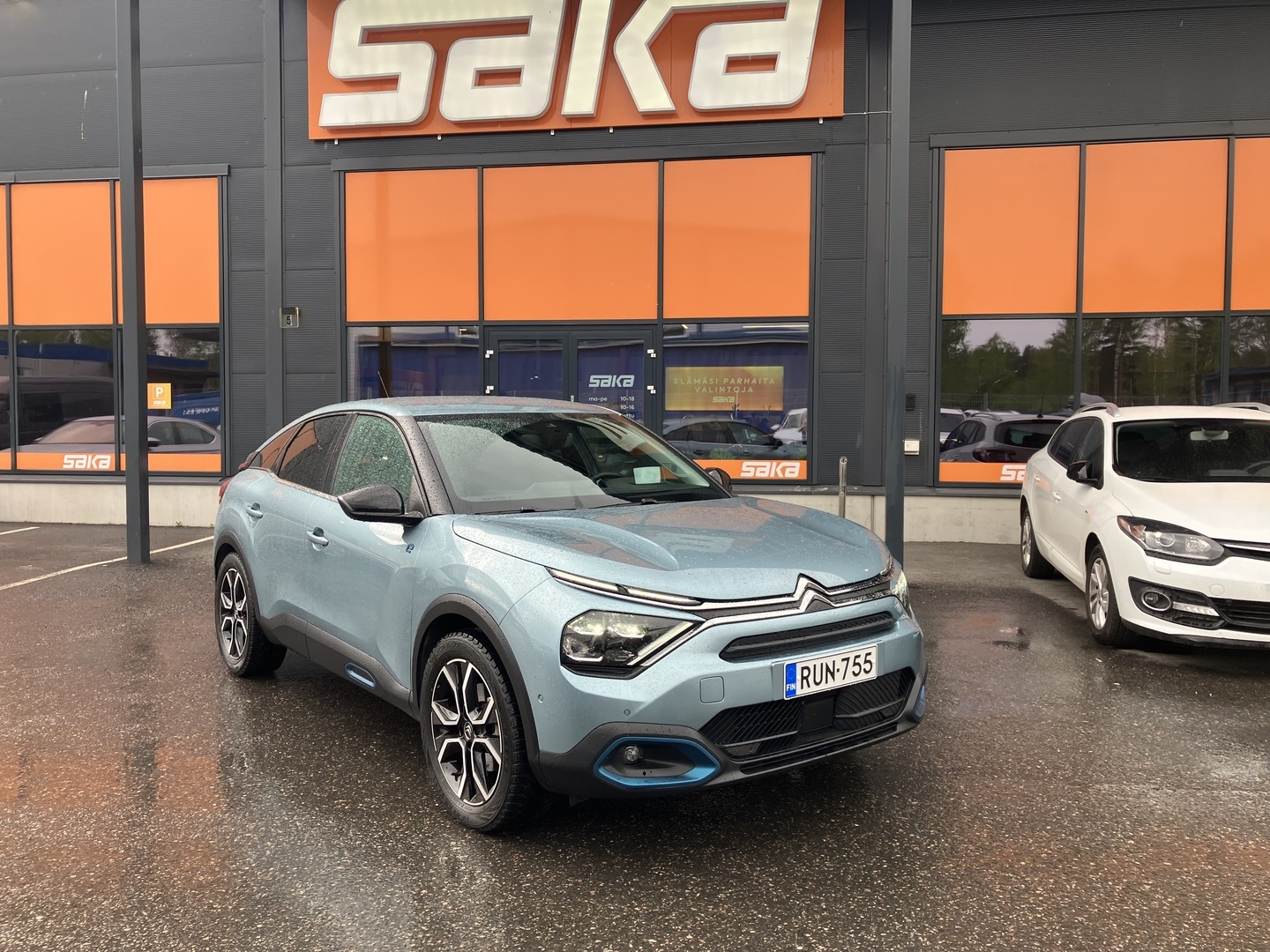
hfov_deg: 63.4
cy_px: 476
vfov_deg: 49.7
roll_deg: -0.8
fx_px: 1027
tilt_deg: -2.5
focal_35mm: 28
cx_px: 635
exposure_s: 1/136
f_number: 1.8
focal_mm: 3.99
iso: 25
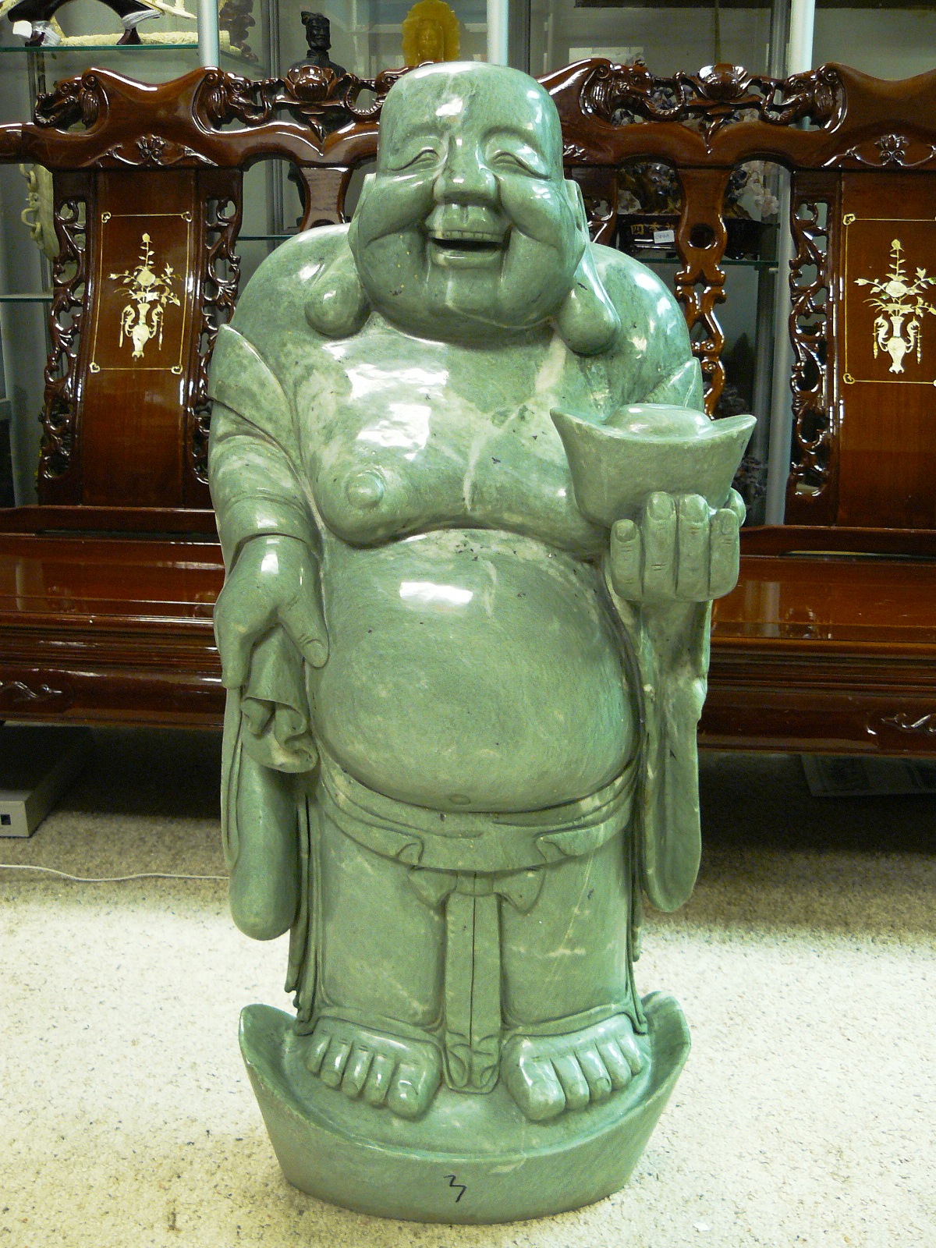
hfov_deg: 39.7
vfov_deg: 51.4
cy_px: 624
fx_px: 1298
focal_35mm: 36
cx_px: 468
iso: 200
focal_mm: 6
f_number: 2.8
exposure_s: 1/8
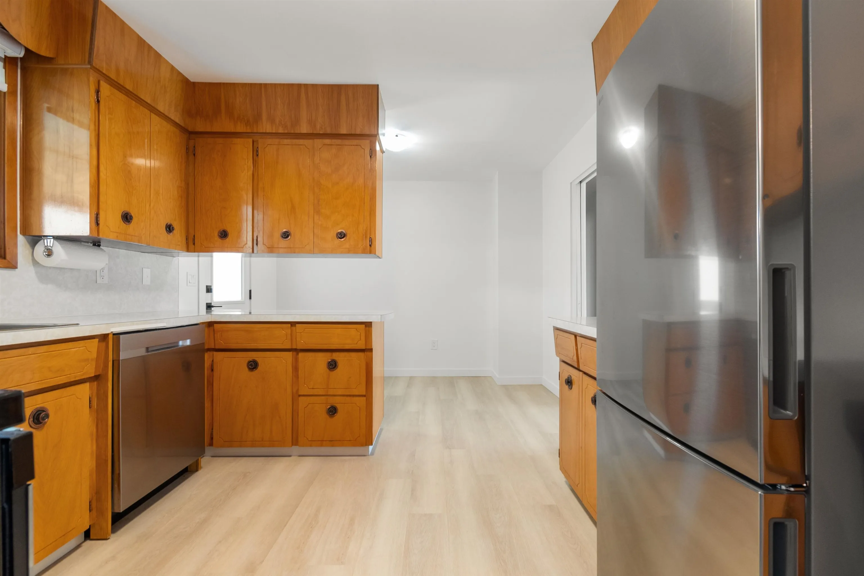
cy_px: 288
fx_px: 360
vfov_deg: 77.3
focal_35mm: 15
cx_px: 432
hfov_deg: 100.4
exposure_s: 1/5
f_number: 8
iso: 250
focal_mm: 10
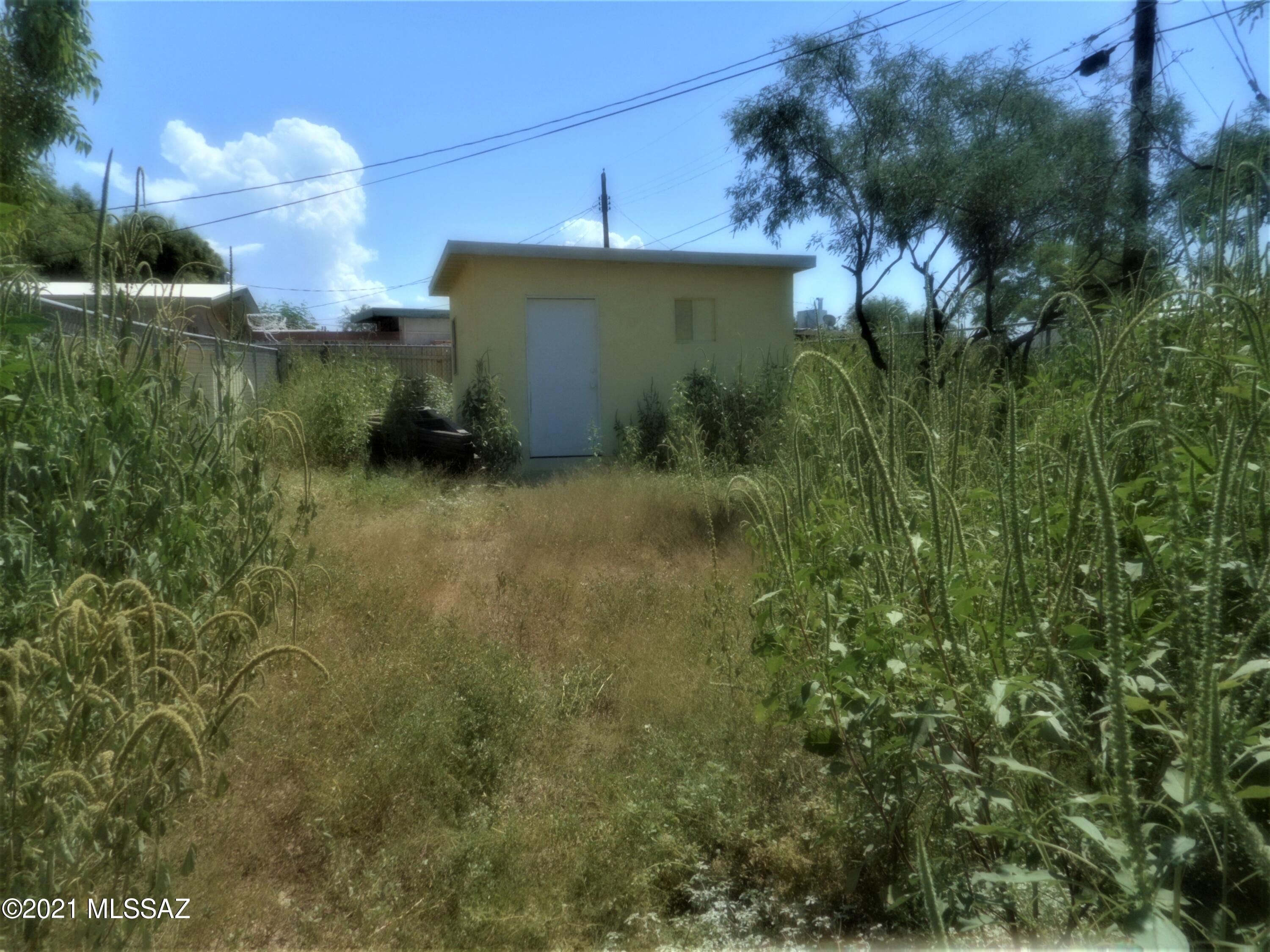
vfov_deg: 54.9
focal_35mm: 25
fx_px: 917
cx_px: 635
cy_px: 476
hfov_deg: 69.4
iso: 80
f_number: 3.7
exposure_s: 1/1250
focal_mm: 4.5
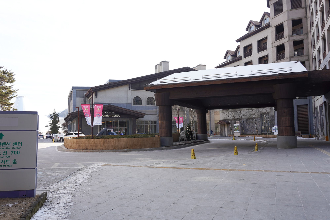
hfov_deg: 65.5
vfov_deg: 46.4
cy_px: 110
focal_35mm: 28
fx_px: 257
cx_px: 165
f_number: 8
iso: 100
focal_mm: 28
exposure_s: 1/100
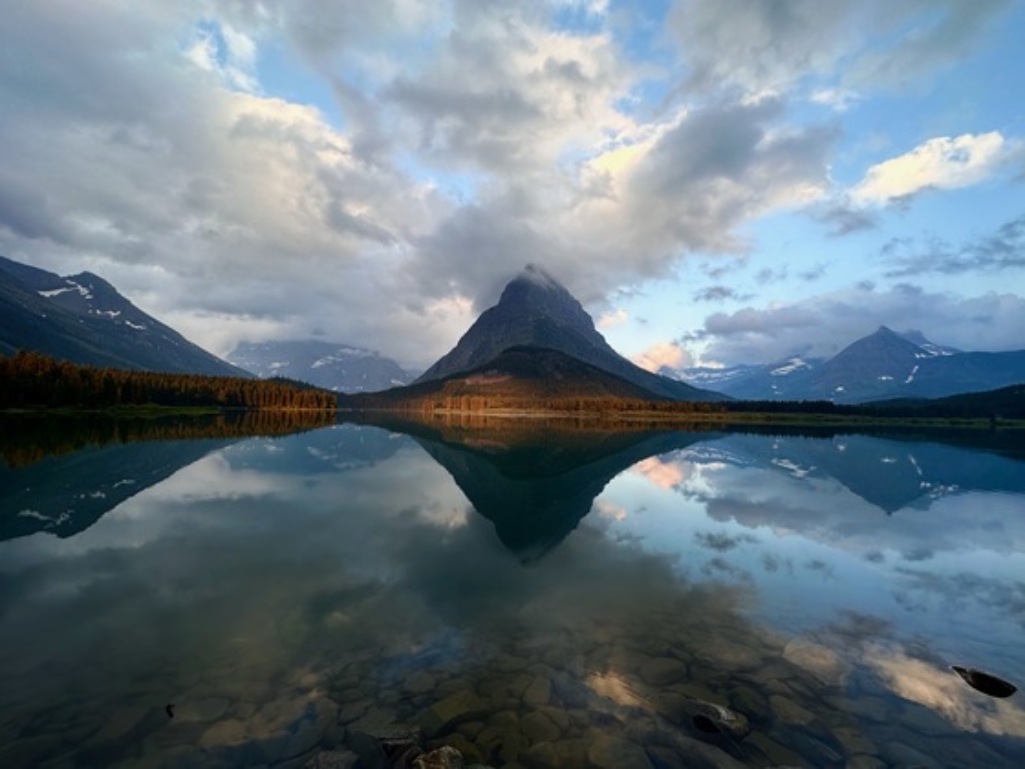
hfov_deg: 102.1
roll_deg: -0.8
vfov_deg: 85.7
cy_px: 384
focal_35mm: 14
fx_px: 415
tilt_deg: +2.7
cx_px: 512
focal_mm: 2.22
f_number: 2.2
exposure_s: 1/198
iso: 40
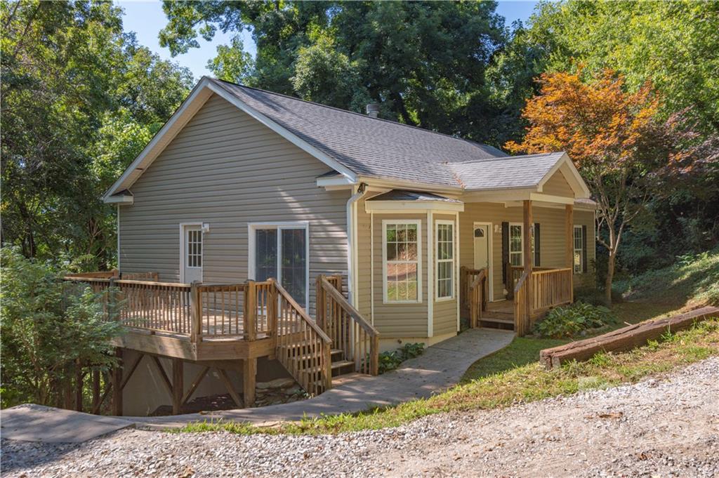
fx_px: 619
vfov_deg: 42.3
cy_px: 239
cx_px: 360
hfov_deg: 60.3
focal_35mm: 31
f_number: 7.1
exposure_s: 1/800
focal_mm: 31
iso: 400
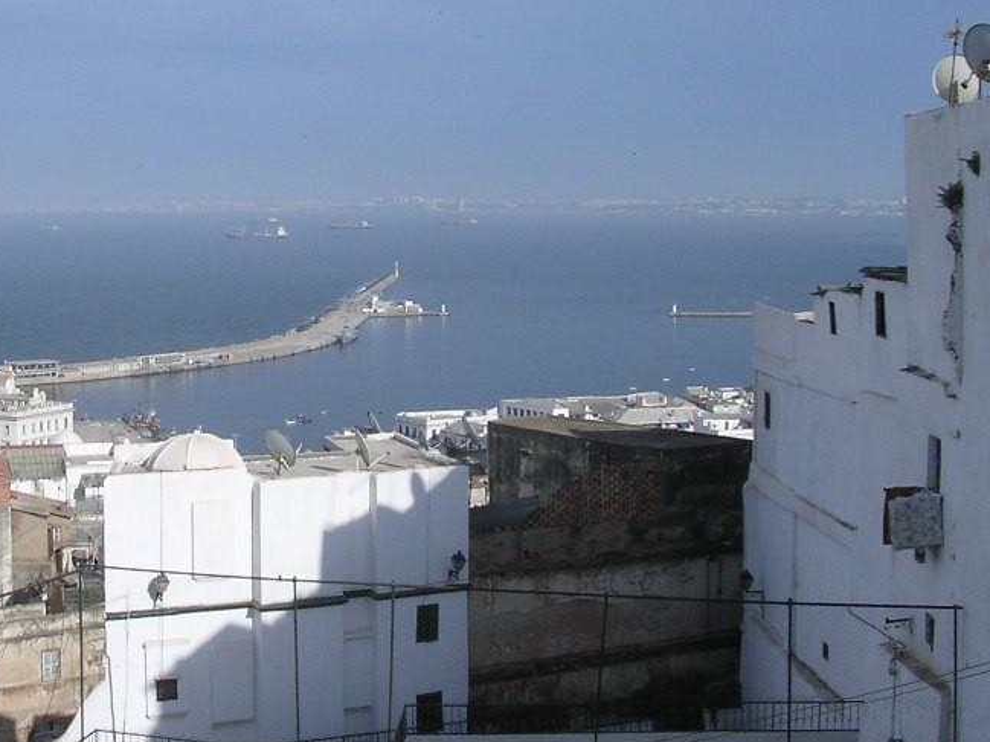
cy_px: 243
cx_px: 258
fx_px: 1715
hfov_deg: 31.7
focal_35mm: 60
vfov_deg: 24.3
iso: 100
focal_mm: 5.8
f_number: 5.6
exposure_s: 1/421
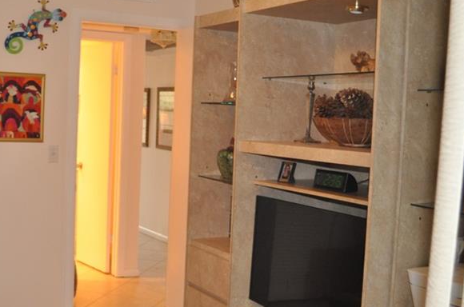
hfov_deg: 37.2
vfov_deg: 25.4
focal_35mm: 53
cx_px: 156
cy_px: 173
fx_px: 682
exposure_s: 1/60
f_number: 3.5
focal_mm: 20
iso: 800
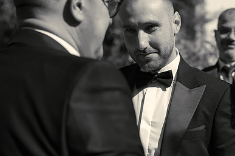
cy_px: 67
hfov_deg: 19.4
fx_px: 685
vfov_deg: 13.0
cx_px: 158
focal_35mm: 105
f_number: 3.5
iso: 100
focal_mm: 70
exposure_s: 1/500
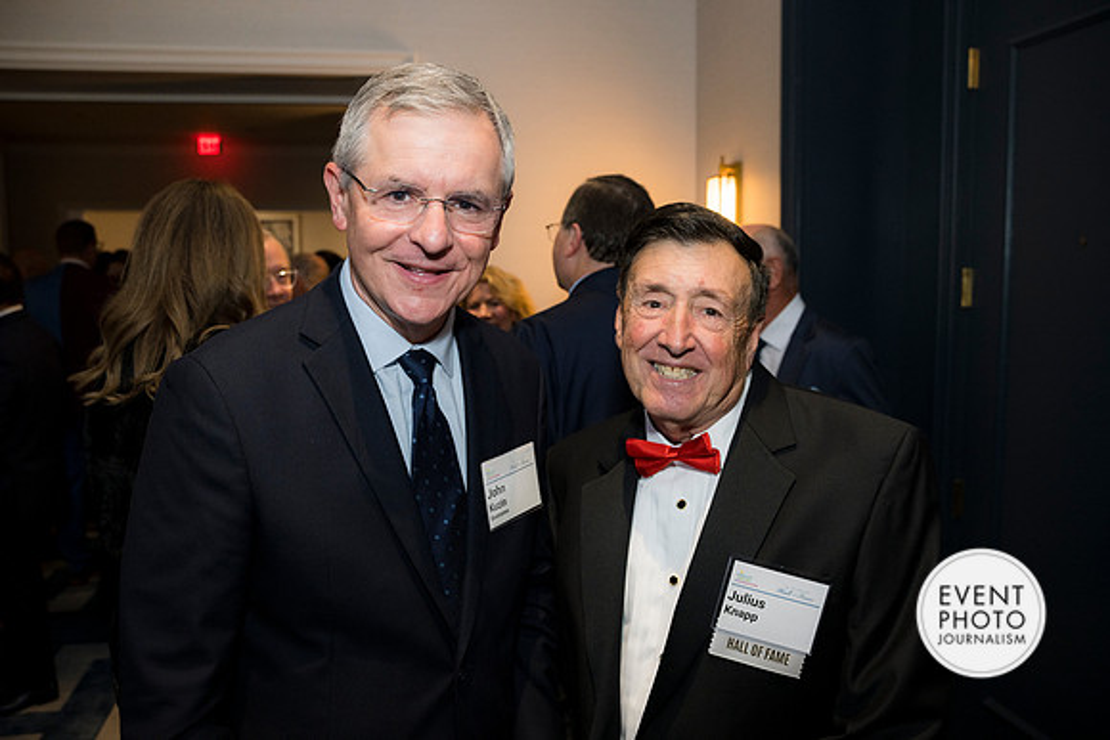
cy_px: 370
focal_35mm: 30
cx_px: 555
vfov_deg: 43.6
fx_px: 925
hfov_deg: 61.9
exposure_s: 1/125
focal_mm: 30
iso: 800
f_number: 4
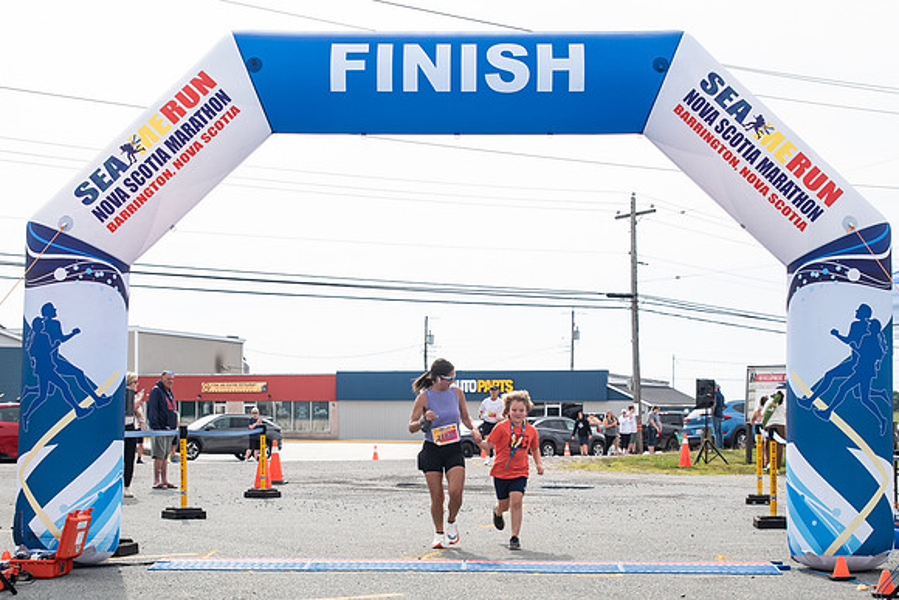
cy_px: 421
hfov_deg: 33.9
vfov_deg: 22.8
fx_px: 1476
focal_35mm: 59
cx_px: 450
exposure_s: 1/3200
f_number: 4
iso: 800
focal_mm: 35
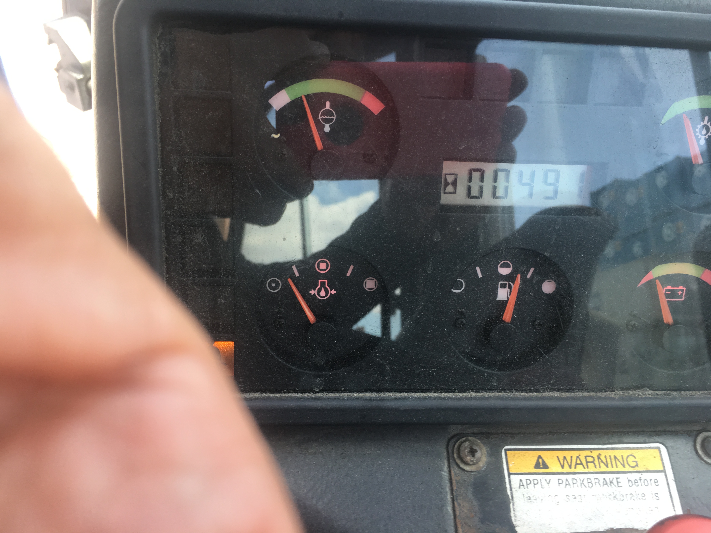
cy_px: 266
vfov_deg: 48.2
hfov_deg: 61.7
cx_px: 356
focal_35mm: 29
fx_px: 596
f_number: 2.2
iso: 32
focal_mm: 4.15
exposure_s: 1/120
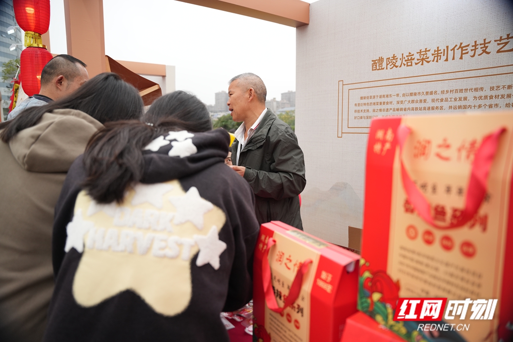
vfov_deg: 53.1
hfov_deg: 73.7
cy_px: 171
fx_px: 342
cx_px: 256
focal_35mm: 24
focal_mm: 24
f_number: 2.8
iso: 640
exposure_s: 1/800
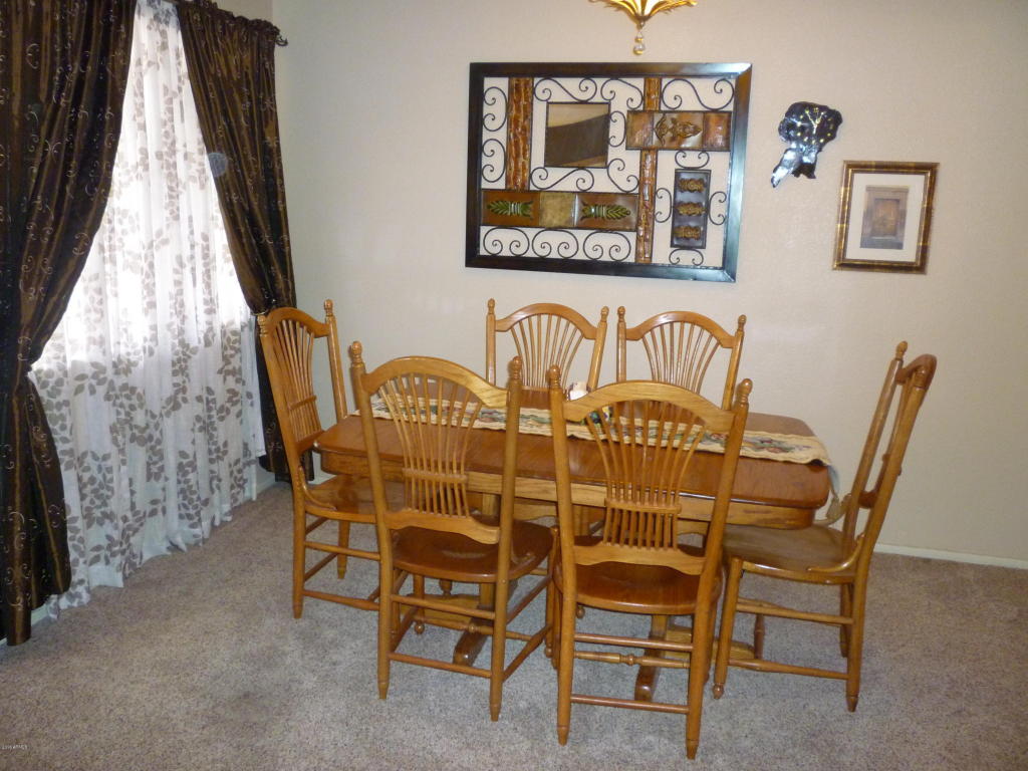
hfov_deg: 61.7
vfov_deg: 48.2
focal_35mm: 29
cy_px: 386
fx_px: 861
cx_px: 514
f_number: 3.3
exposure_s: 1/30
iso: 400
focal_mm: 5.2
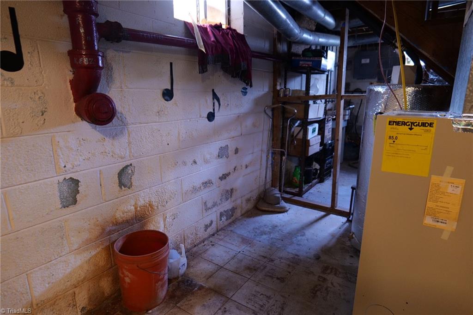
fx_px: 263
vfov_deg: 61.9
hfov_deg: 84.0
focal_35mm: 20
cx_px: 236
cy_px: 158
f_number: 3.5
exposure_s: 1/125
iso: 6400
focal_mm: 20
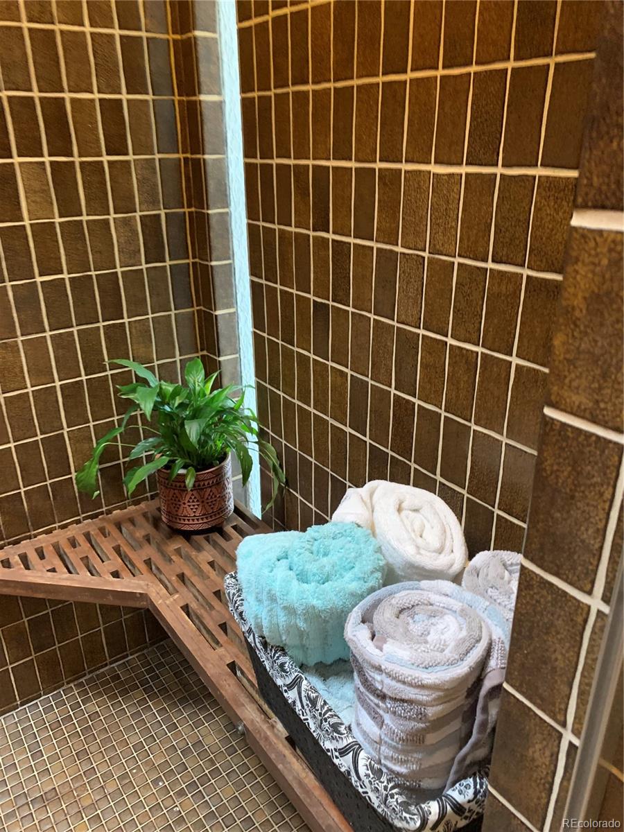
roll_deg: +1.6
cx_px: 312
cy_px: 416
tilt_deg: -25.5
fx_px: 625
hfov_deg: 53.1
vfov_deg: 67.3
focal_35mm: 26
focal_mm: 4.25
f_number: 1.8
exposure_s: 1/30
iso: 500
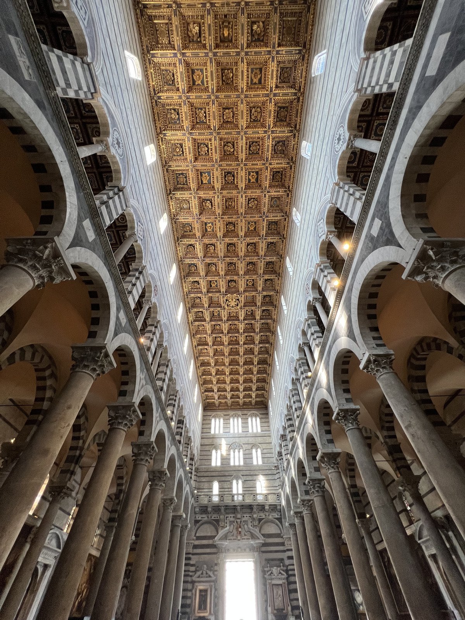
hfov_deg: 89.9
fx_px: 233
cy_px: 310
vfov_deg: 106.2
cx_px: 232
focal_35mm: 13
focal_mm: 1.57
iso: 250
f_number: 1.8
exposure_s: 1/81
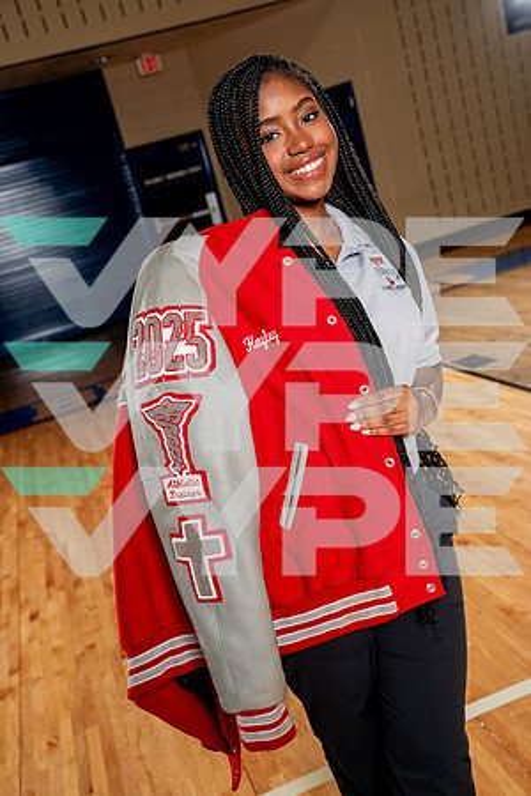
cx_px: 266
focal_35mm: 39
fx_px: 863
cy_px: 398
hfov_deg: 34.2
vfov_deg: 49.6
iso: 200
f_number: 5.6
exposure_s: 1/250
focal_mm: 39
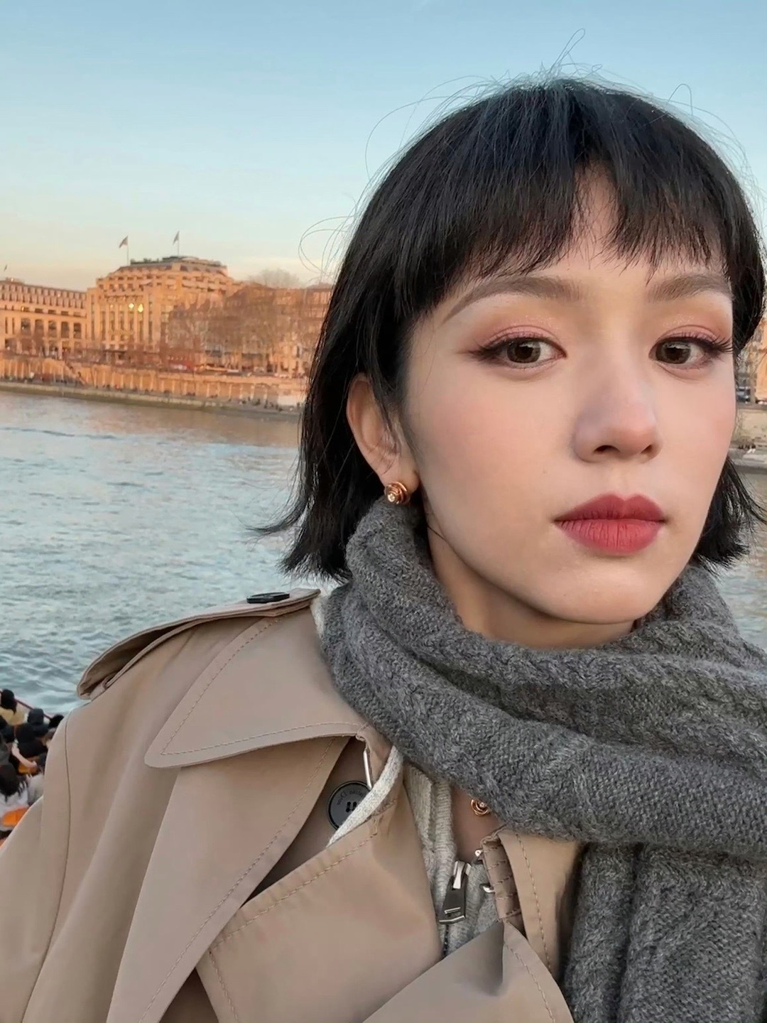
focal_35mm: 30
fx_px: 886
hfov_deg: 46.8
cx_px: 384
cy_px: 512
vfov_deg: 60.0
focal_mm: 2.69
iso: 40
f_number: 1.9
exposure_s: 1/127
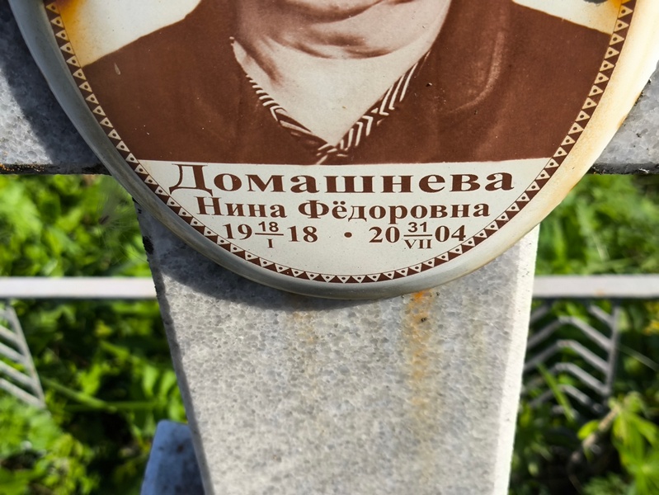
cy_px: 248
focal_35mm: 50
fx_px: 952
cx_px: 330
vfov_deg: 29.1
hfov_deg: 38.2
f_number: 1.7
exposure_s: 1/877
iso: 50
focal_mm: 4.71
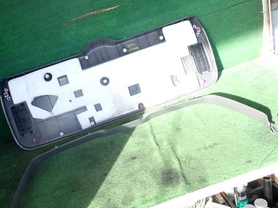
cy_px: 107
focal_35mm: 39
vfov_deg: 36.8
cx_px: 112
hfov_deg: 47.6
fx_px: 313
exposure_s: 1/160
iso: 100
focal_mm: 5.79
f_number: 2.4
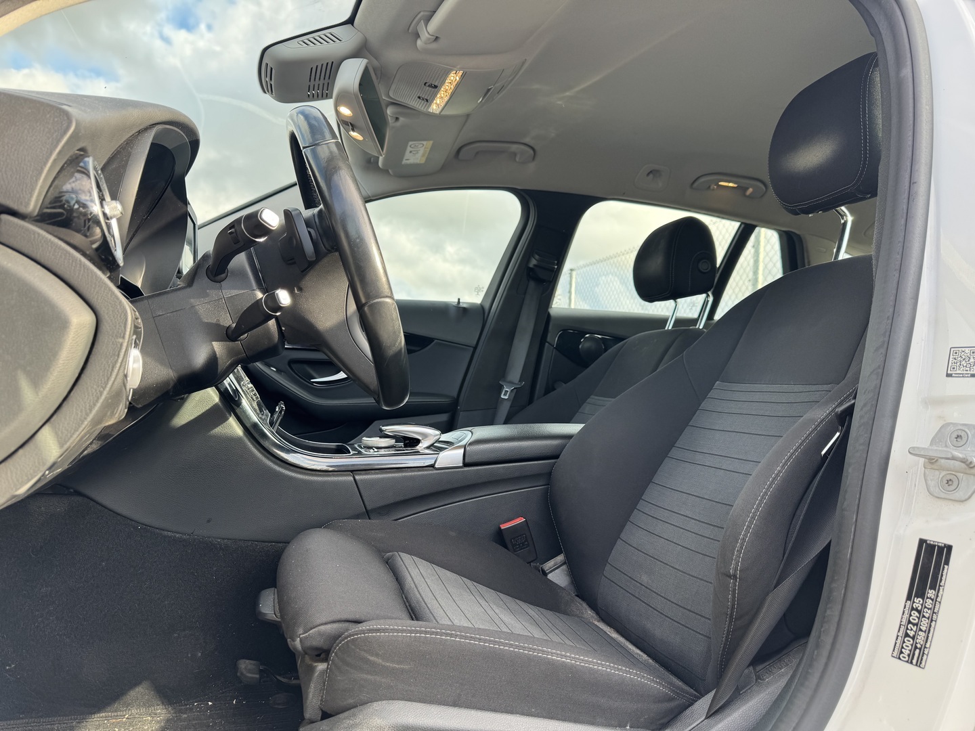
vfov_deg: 56.8
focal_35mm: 24
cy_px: 366
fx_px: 676
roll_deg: -2.0
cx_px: 488
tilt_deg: +1.7
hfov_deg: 71.6
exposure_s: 1/245
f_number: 1.78
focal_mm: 6.76
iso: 80
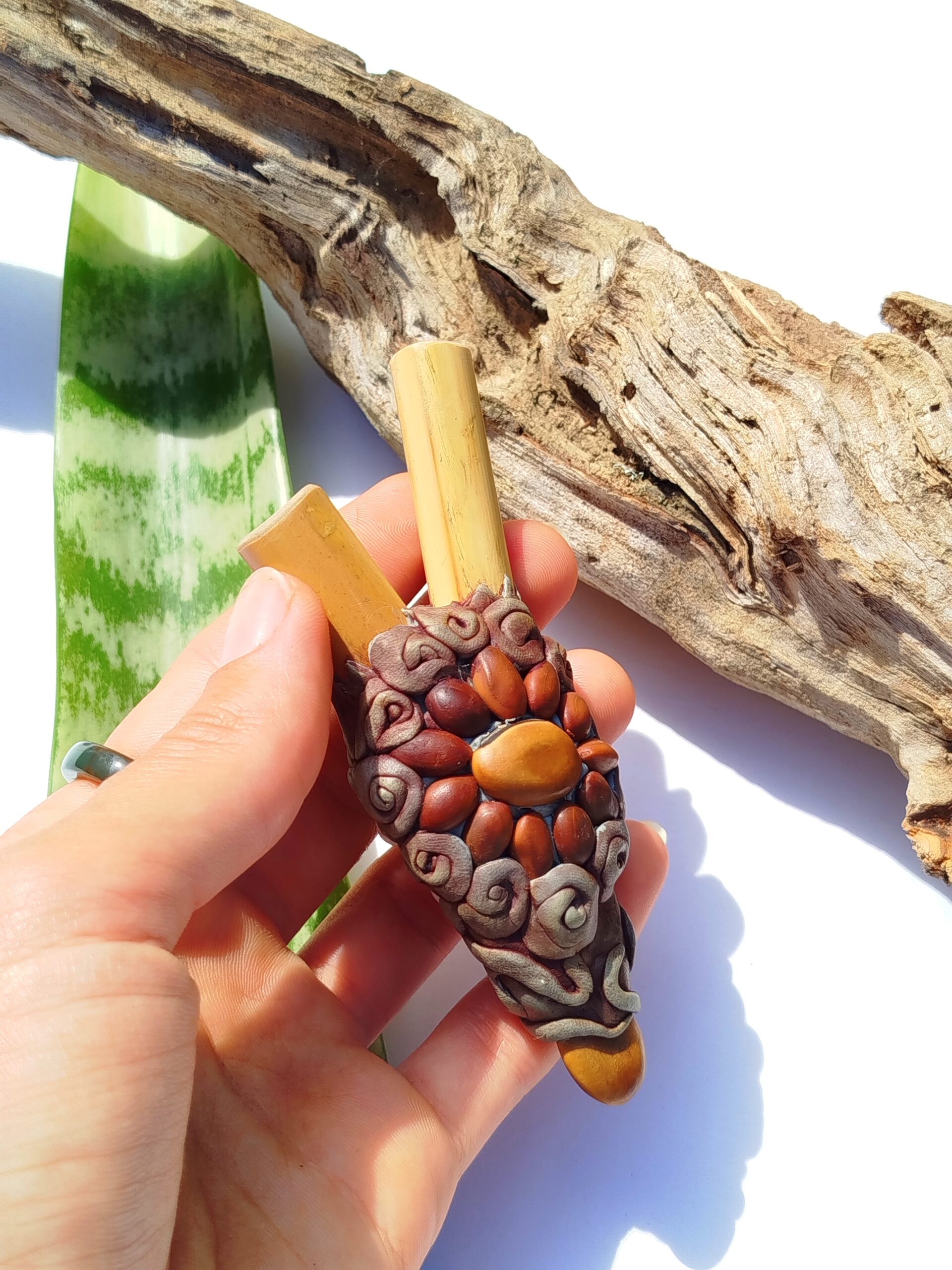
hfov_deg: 30.3
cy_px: 635
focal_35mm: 48
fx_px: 1760
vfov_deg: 39.7
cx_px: 476
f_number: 1.7
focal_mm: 5.31
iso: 50
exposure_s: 1/458
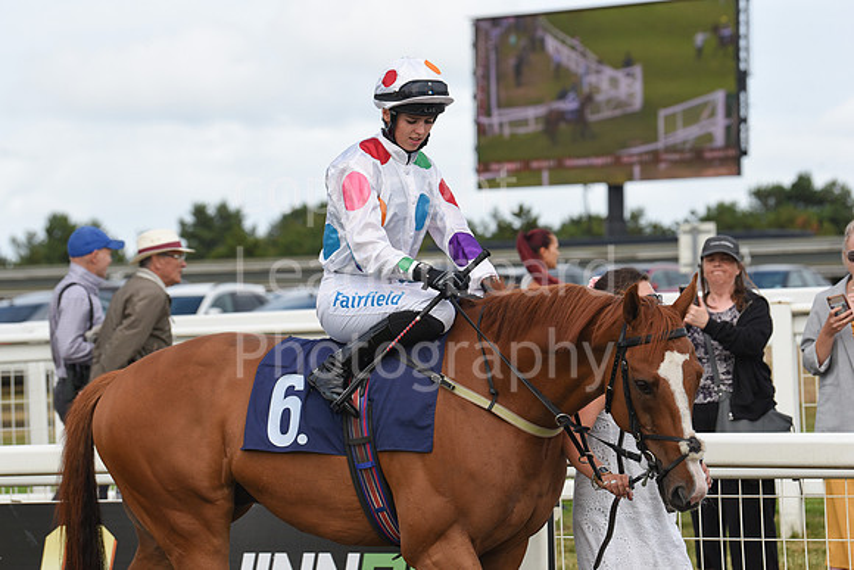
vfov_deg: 10.2
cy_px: 285
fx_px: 3203
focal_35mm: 135
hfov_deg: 15.2
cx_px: 427
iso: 400
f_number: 5.6
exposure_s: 1/1600
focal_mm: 135
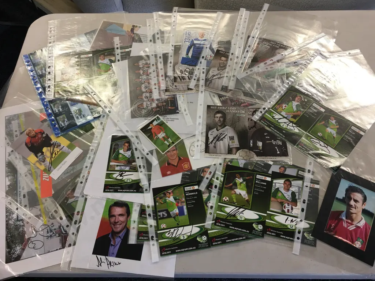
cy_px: 140
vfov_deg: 48.2
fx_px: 314
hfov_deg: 61.7
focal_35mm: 29
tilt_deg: -60.4
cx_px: 188
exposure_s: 1/33
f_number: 2.2
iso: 32
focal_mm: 4.15
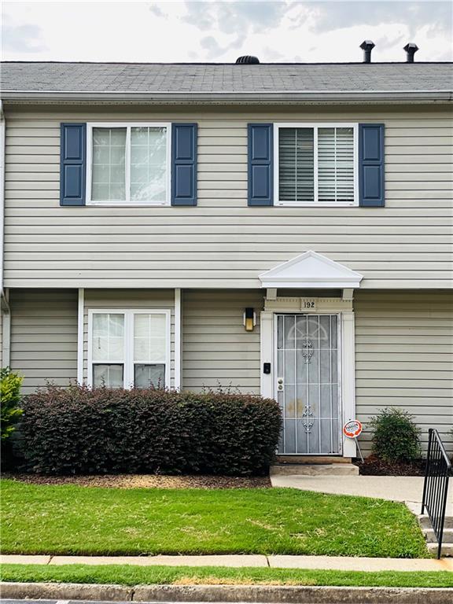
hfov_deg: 19.1
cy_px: 302
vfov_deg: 25.3
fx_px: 1344
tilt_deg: +5.8
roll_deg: -0.1
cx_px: 226
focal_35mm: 77
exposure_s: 1/121
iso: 40
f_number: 2.8
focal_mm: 9
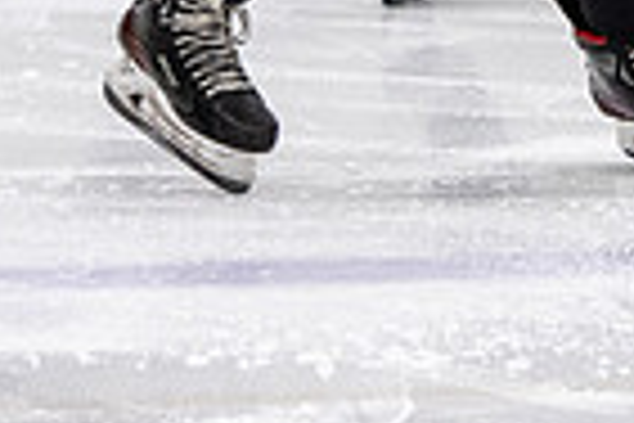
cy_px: -585
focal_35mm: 864
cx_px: 612
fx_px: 15215
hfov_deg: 2.4
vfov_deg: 1.6
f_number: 2.8
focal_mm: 110
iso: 1800
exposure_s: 1/640
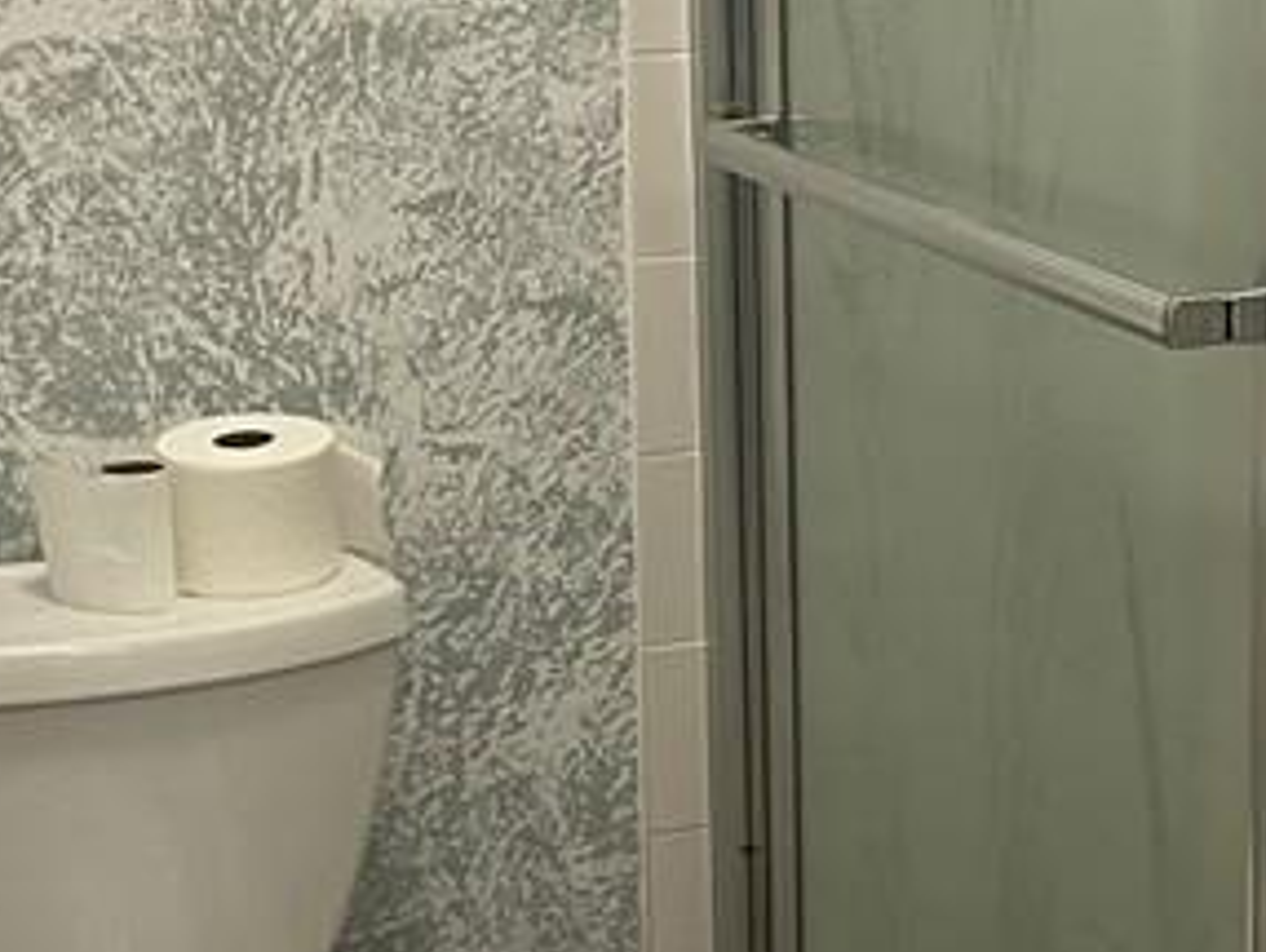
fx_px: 3404
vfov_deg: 15.9
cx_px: 921
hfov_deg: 20.9
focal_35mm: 93
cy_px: 456
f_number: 1.6
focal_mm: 4.2
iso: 125
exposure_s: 1/60
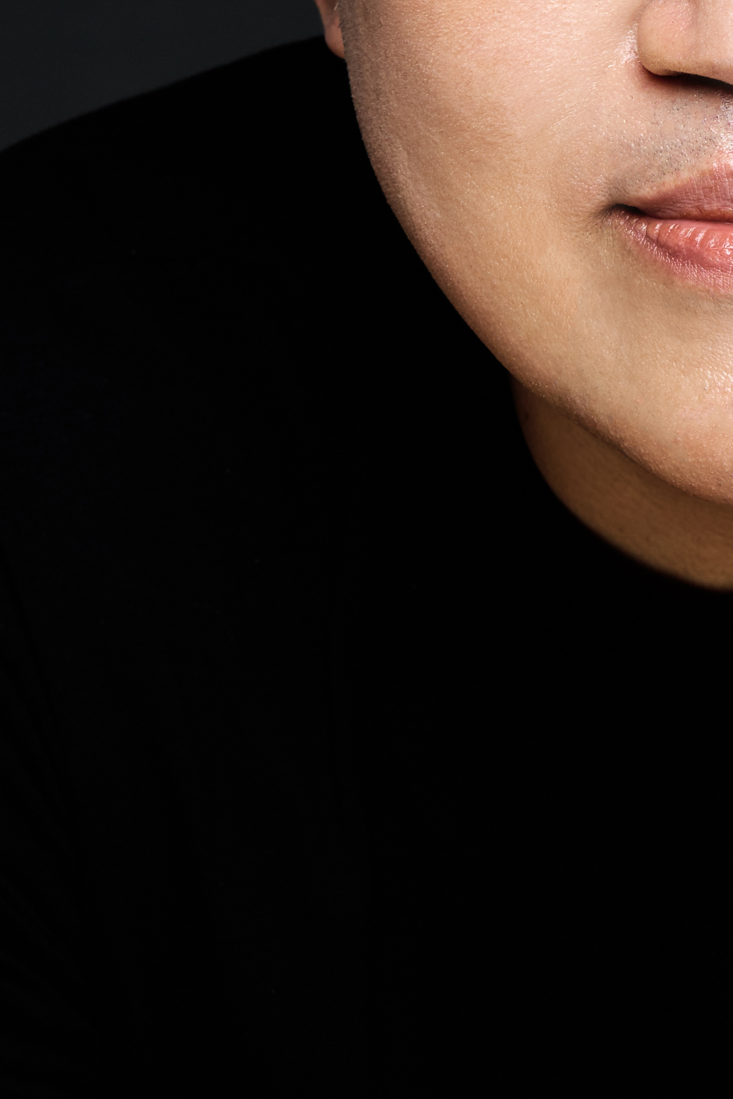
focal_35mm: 295
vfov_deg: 7.0
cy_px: 259
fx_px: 9009
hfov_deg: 4.6
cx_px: 856
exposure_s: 1/125
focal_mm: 77
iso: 200
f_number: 8
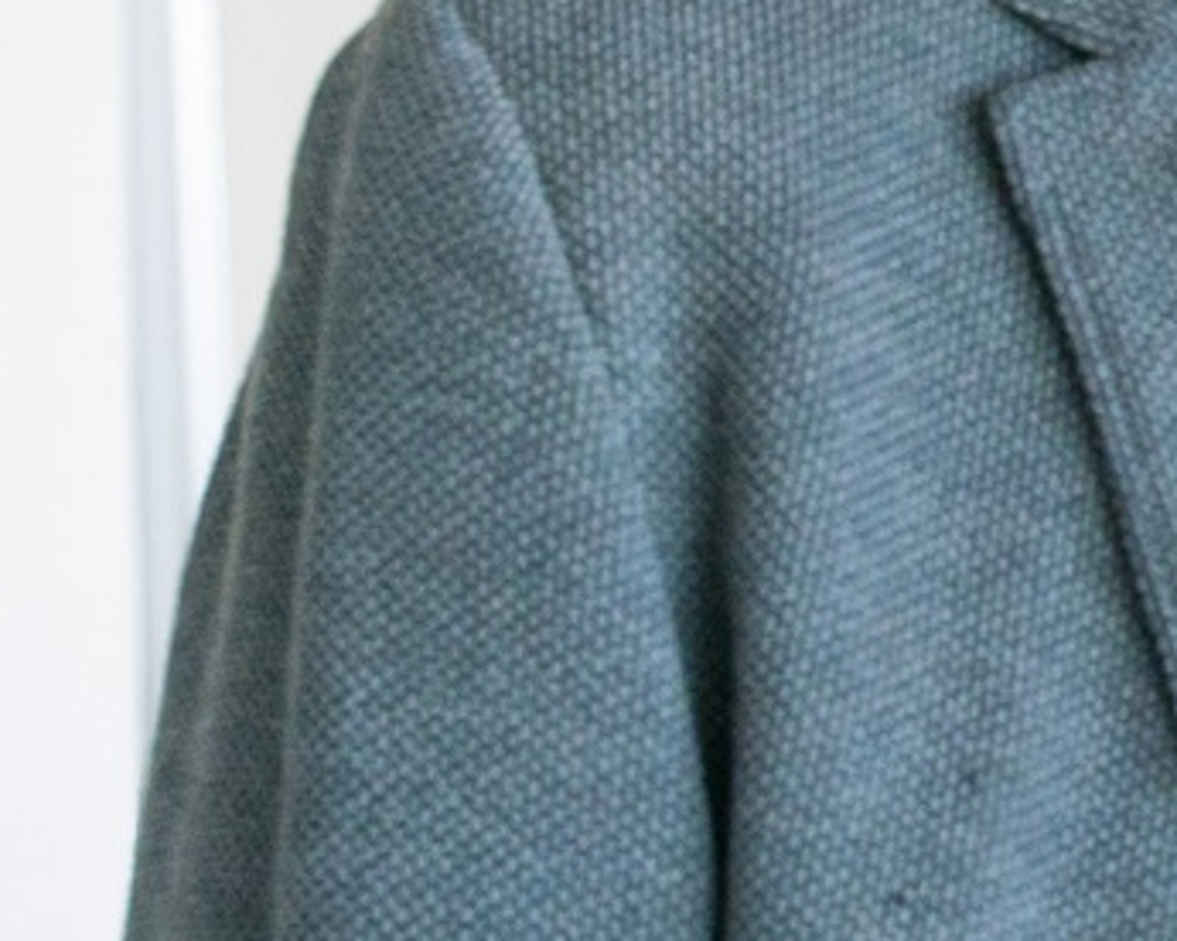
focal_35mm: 321
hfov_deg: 5.5
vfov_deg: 4.8
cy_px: 747
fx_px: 11182
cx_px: 4105
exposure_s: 1/250
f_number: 4
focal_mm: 43.2
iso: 250
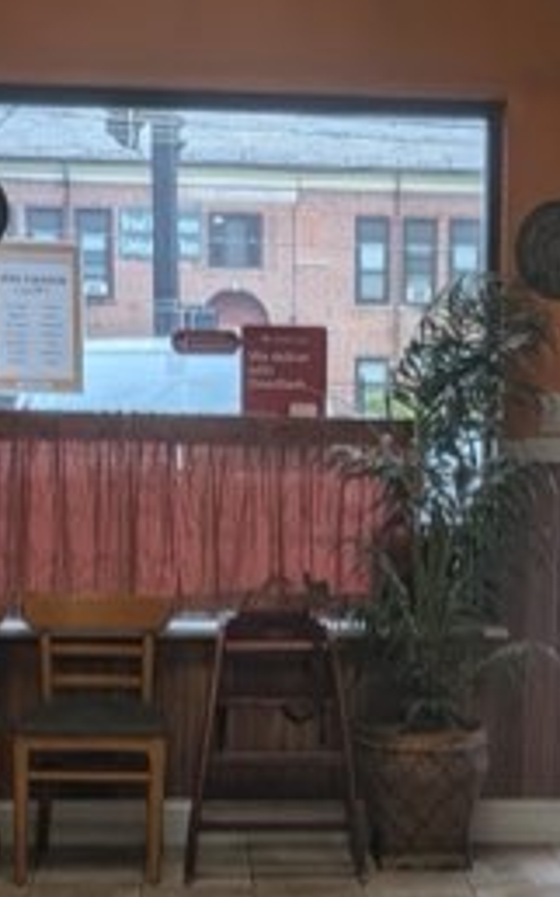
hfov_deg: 15.4
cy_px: 753
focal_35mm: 84
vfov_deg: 24.2
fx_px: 2053
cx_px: 480
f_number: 1.7
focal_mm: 4.53
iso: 34
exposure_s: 1/120
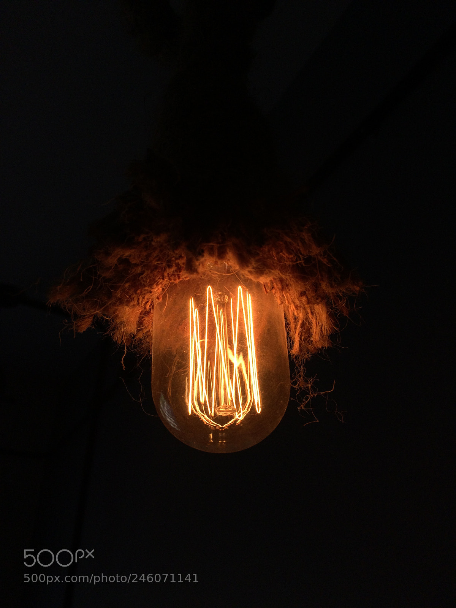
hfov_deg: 48.2
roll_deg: -3.1
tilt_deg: +32.7
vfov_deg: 61.7
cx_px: 228
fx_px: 509
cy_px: 304
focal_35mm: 29
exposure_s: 1/461
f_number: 2.2
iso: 32
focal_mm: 4.15
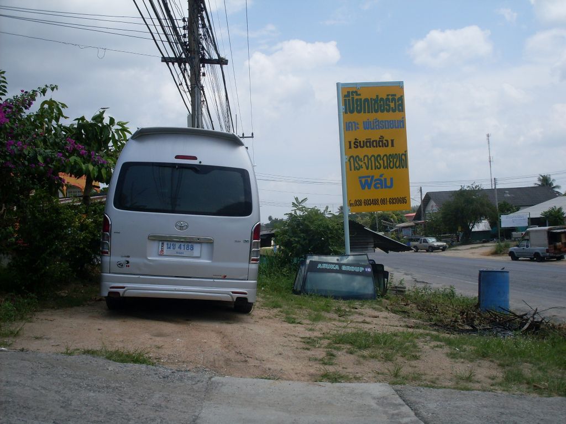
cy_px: 212
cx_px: 283
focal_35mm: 38
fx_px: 621
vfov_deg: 37.7
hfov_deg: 49.0
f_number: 8.4
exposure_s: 1/250
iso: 80
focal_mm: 6.3
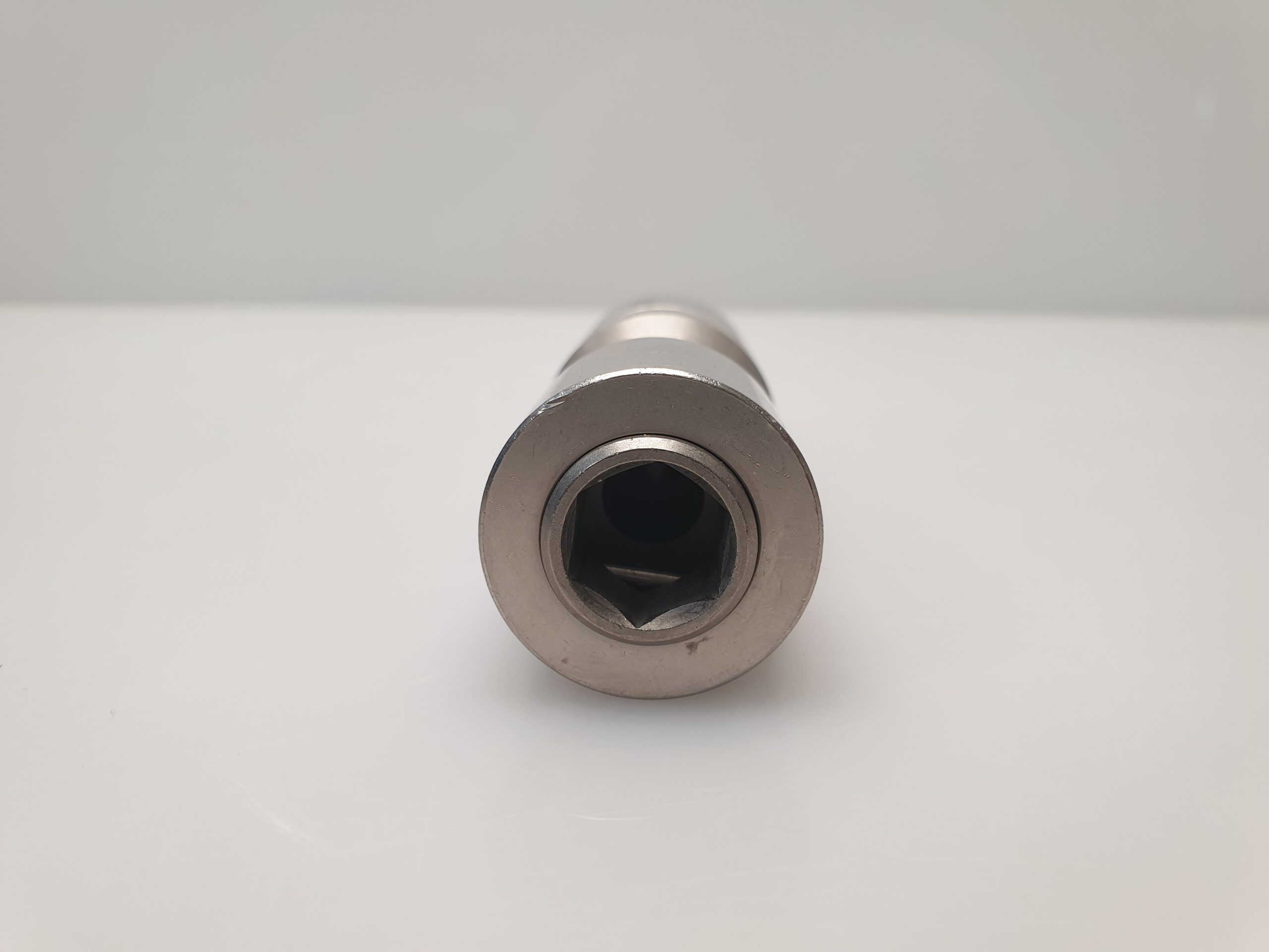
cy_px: 476
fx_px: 953
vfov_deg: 53.1
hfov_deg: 67.3
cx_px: 634
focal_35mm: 26
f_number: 2.4
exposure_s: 1/50
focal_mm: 4.3
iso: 80
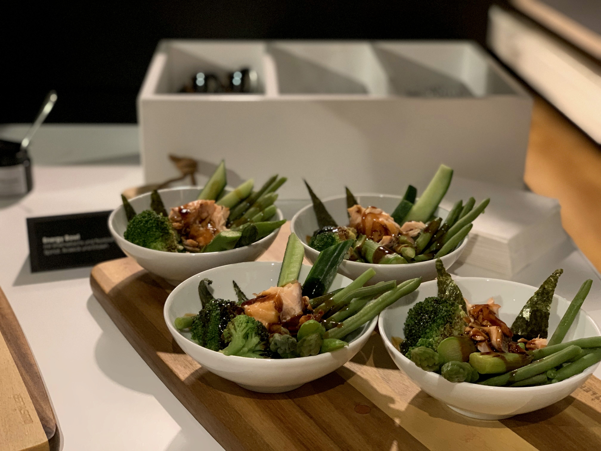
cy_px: 226
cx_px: 300
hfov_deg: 36.8
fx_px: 903
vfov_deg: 28.0
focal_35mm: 52
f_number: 2.4
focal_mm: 6
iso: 640
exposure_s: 1/25
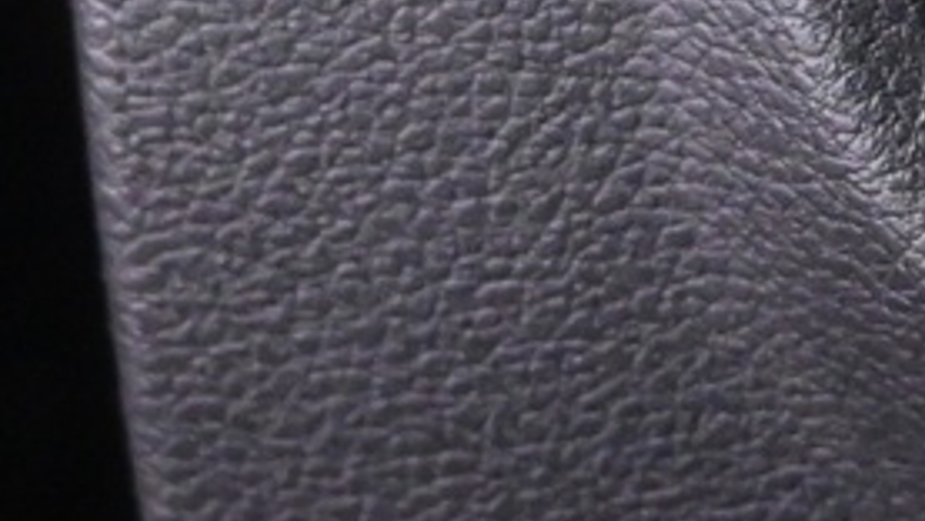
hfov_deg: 11.2
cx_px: 1449
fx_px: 4514
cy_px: -357
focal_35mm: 184
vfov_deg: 6.5
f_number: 3.8
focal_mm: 20
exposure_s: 1/15
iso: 3200
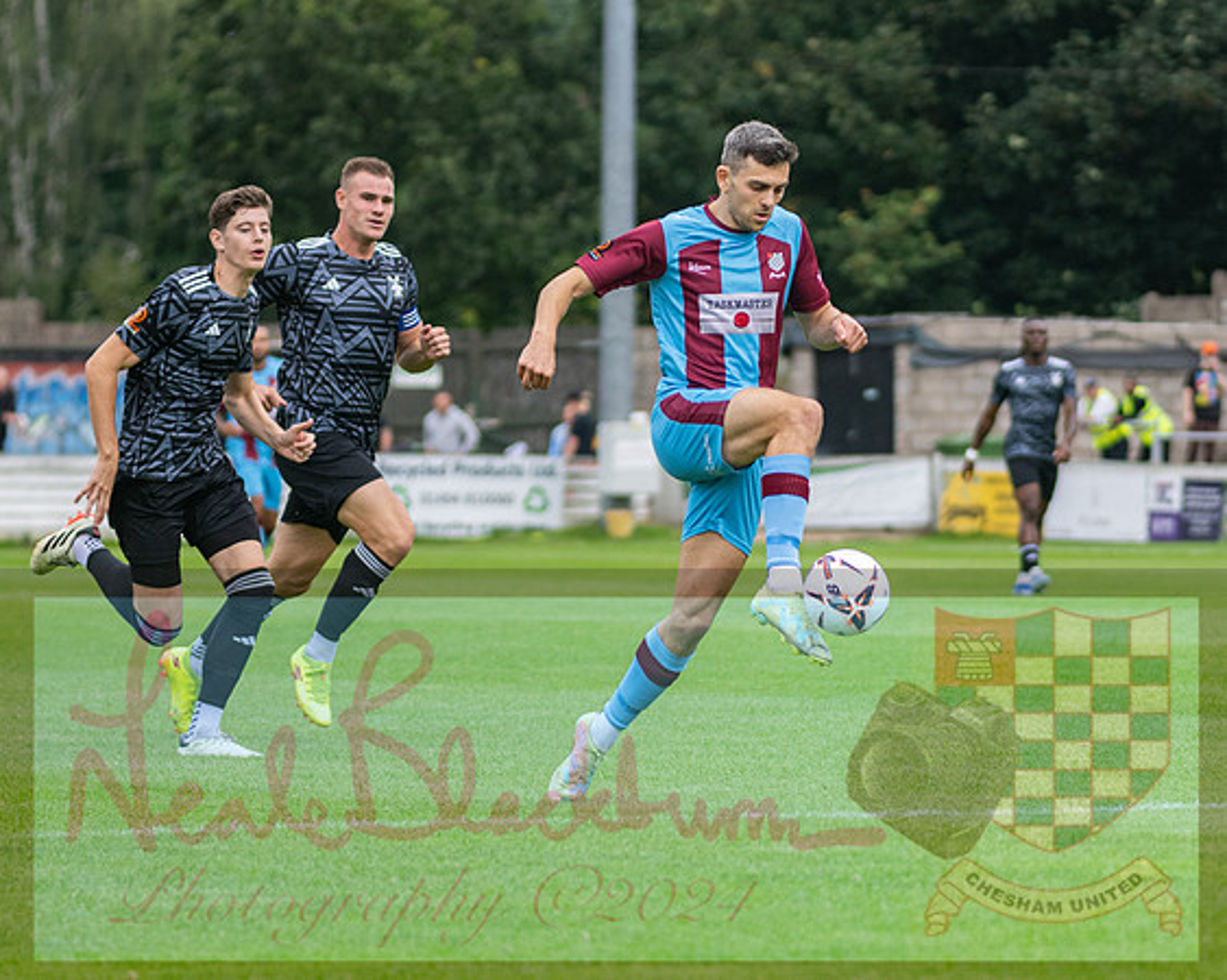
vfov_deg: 5.4
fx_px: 10388
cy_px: 665
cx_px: 864
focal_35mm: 286
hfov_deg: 6.8
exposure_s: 1/1000
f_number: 2.8
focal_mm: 125
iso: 400
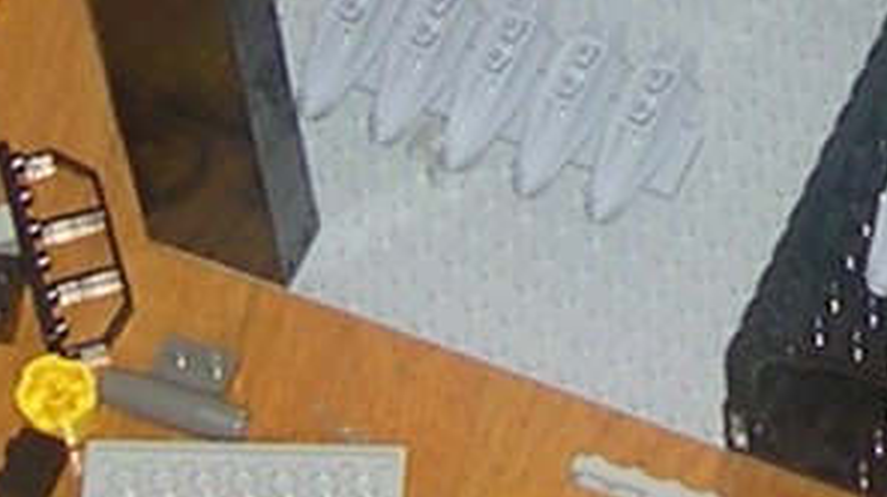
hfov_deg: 6.8
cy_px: -805
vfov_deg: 3.7
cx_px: 1016
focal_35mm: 318
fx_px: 7474
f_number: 2.8
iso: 100
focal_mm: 8
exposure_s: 1/60
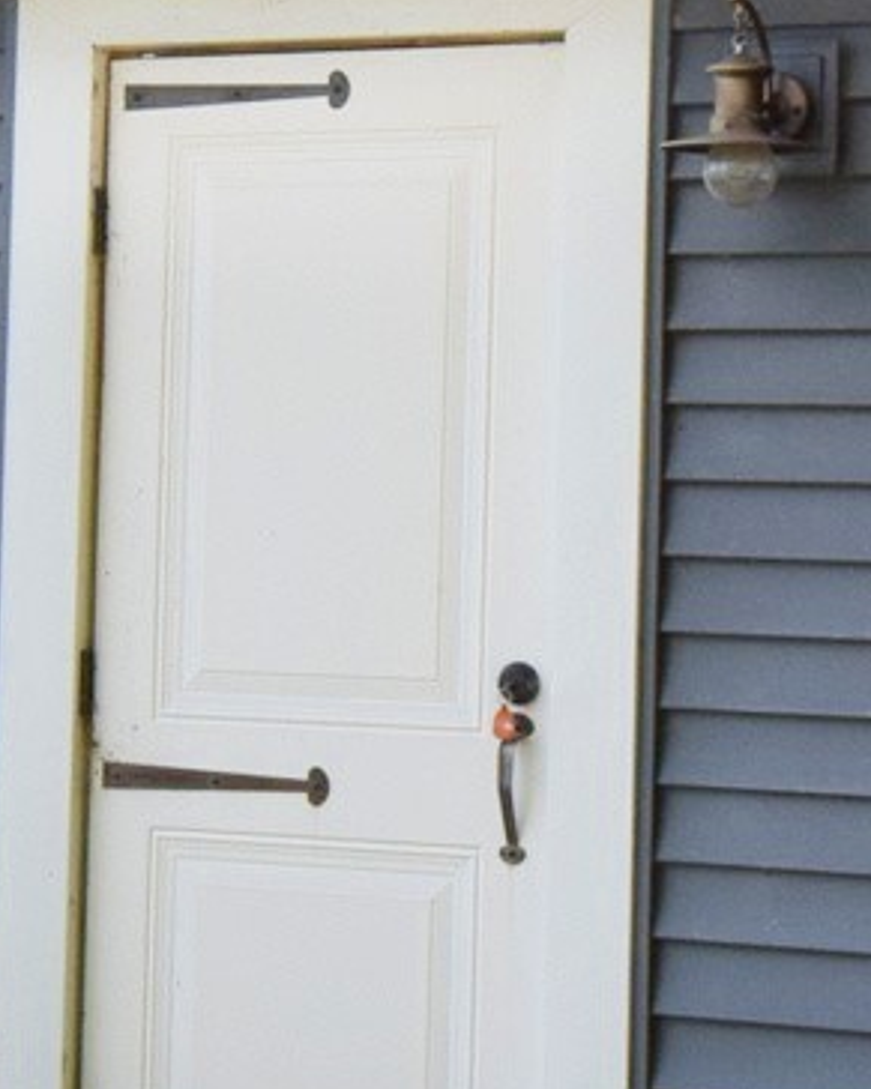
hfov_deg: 16.4
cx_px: 620
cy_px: 443
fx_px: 3009
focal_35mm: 93
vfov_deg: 20.5
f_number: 16
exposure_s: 1/200
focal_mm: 11.5
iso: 320
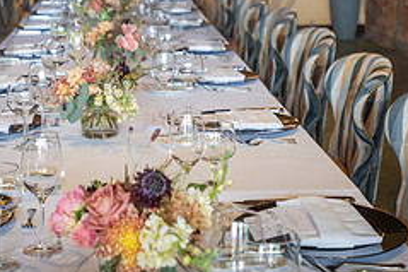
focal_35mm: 85
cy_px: -5
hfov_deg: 23.9
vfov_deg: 15.7
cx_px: 154
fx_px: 963
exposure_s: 1/160
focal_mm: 35
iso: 640
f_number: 2.8
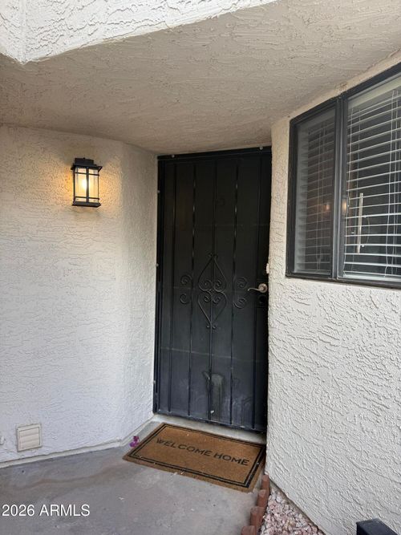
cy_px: 268
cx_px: 200
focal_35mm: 24
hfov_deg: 56.8
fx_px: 371
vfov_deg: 71.6
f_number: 1.78
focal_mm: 6.76
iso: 64
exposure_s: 1/178
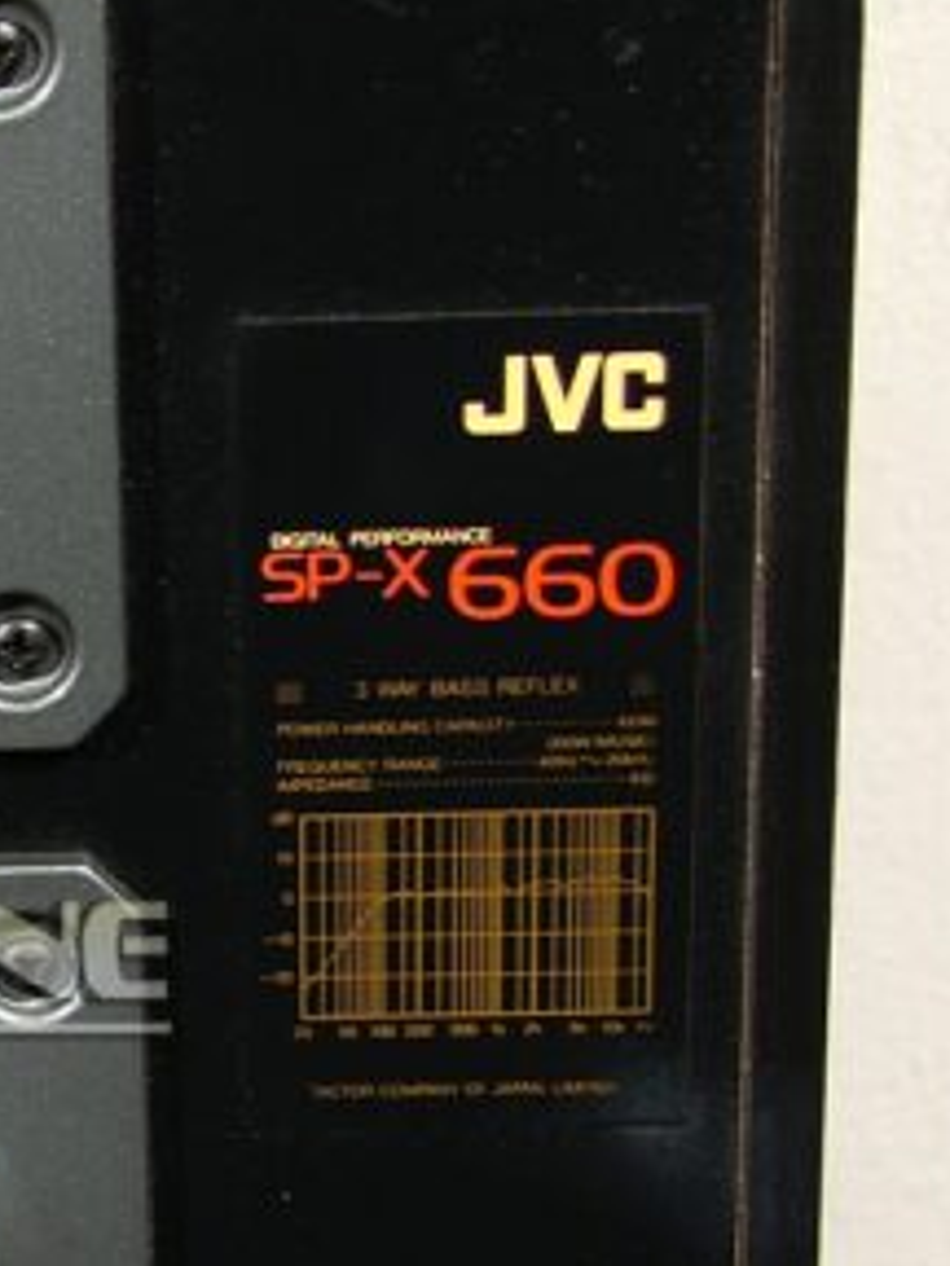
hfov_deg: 11.5
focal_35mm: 125
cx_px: -286
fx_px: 4574
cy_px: 941
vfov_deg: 15.7
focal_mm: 15.5
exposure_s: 1/60
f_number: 2.8
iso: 50
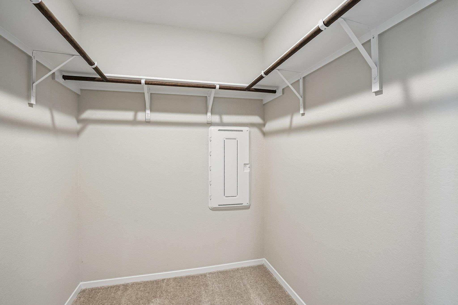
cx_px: 229
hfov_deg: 96.7
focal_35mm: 16
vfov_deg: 73.7
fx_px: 204
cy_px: 152
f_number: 9
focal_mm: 16
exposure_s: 1/5
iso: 400
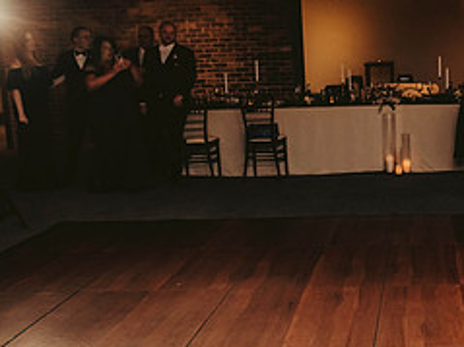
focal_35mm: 56
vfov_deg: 26.1
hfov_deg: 32.2
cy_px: 168
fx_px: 750
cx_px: 439
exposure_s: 1/200
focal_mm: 24
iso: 2000
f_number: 3.2
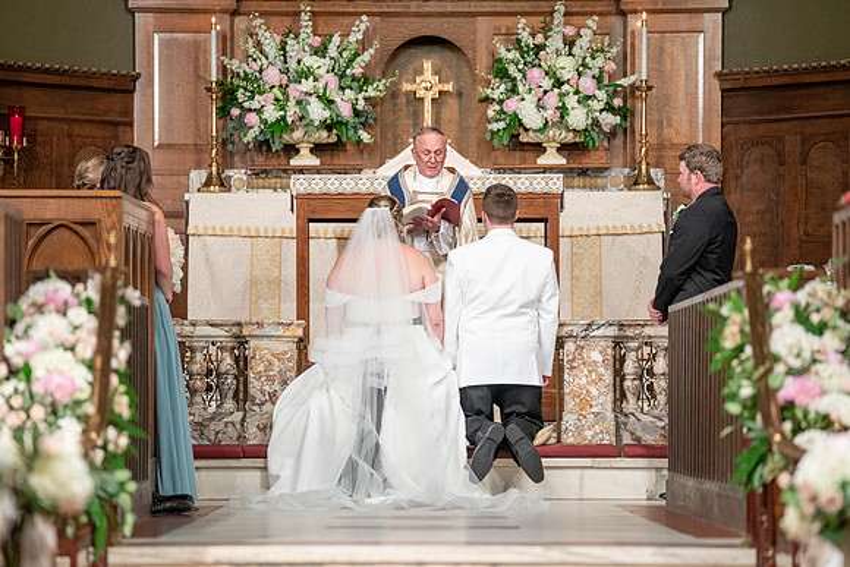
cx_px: 430
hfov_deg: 13.2
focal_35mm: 155
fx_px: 3662
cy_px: 276
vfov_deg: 8.9
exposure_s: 1/160
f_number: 2.8
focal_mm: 151
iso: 2000
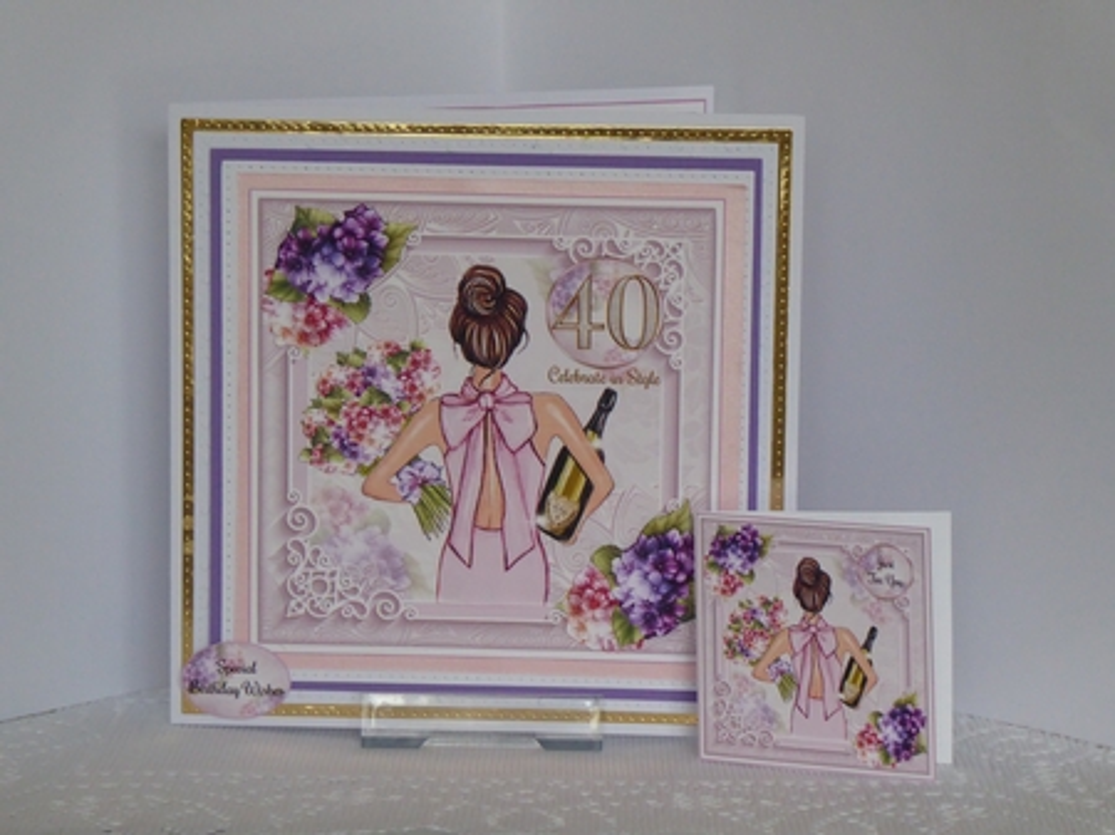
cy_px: 418
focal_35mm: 127
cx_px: 558
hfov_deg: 15.5
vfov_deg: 11.7
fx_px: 4089
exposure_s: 1/125
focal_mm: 20.6
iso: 640
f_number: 5.1
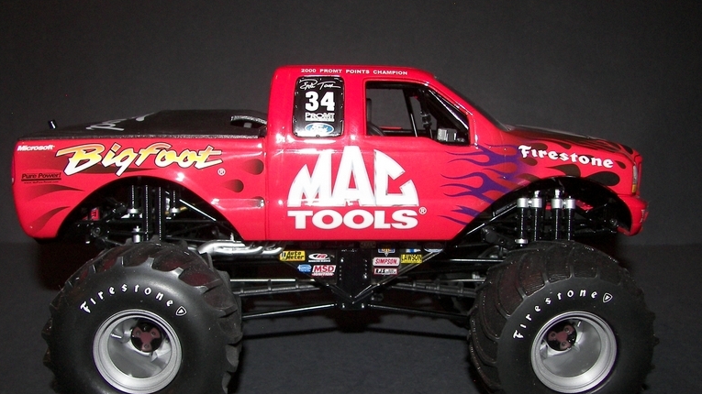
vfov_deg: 28.9
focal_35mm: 41
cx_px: 344
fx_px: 763
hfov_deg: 49.4
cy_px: 243
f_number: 2.8
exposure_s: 1/30
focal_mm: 6
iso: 100
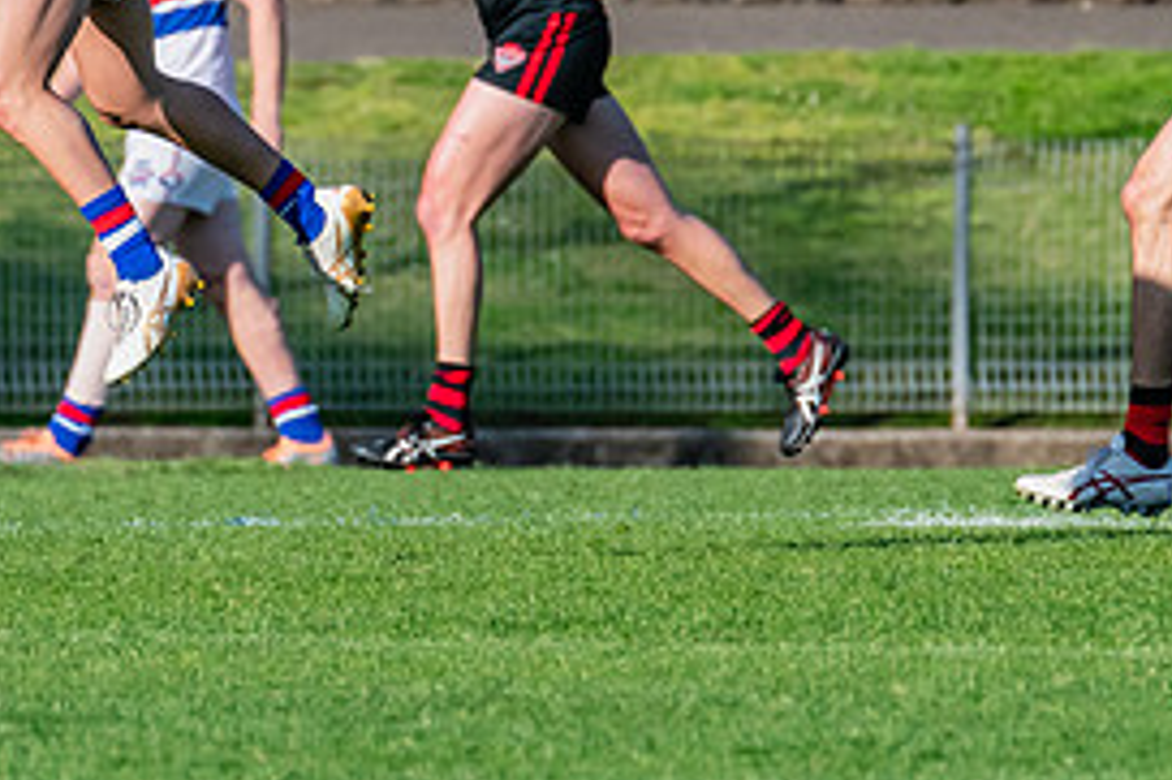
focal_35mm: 1385
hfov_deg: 1.5
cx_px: 11
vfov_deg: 1.0
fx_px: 45060
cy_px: -189
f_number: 10
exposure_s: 1/1600
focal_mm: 420
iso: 800
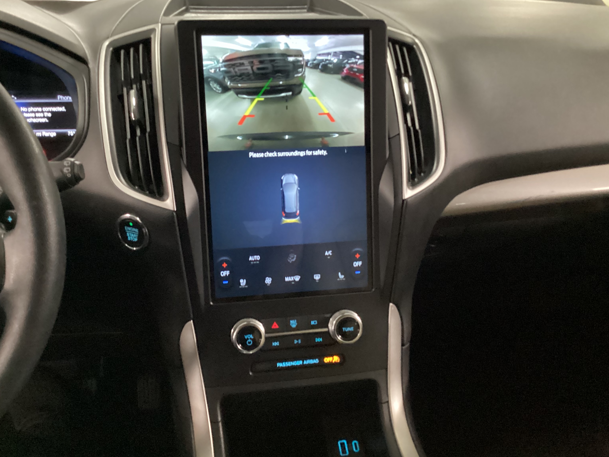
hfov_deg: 55.3
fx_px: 581
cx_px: 294
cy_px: 226
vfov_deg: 43.0
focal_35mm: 33
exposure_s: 1/17
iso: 640
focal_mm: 3.3
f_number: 2.4
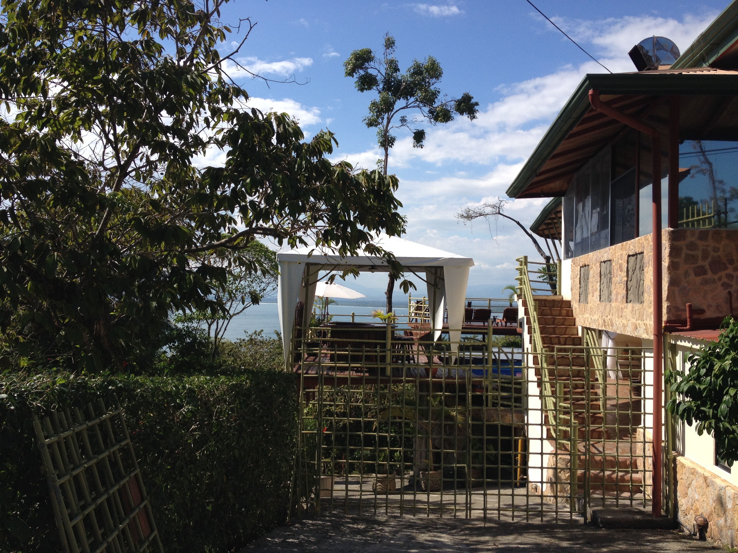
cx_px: 369
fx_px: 746
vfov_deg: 40.7
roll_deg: -0.3
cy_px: 276
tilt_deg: -1.4
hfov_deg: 52.6
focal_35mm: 35
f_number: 2.4
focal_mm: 4.28
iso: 50
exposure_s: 1/2045
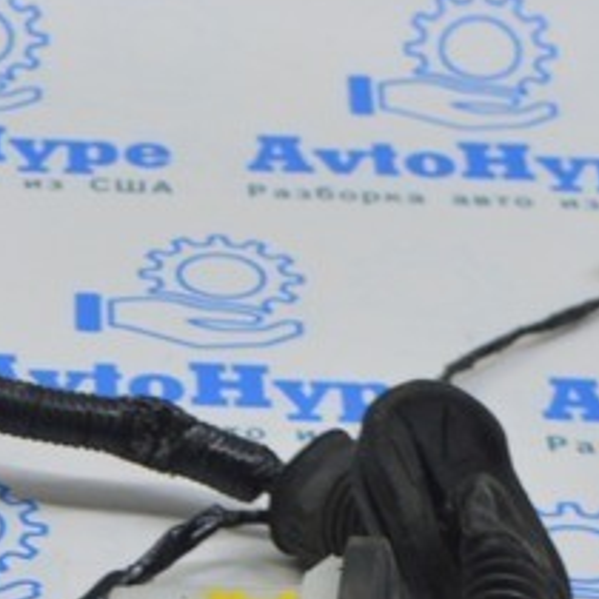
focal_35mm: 180
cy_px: 612
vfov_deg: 9.6
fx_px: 3525
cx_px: -337
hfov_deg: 9.4
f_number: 5.6
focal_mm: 29
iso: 400
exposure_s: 1/40
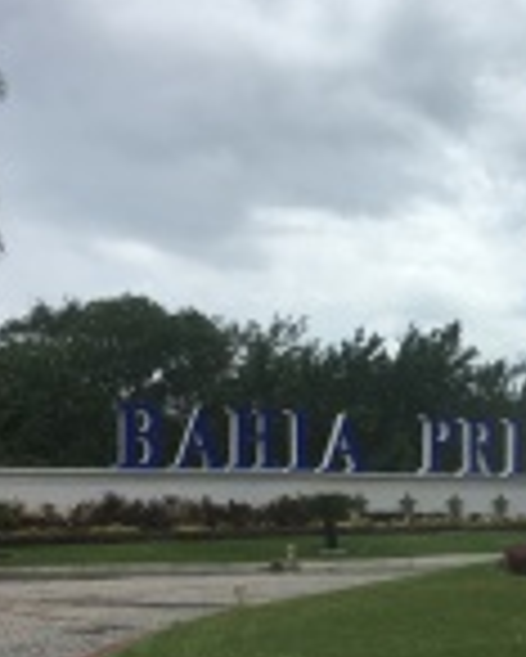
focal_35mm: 71
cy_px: 441
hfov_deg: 20.7
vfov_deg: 26.6
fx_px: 1380
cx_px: 553
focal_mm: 4.15
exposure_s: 1/1876
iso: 25
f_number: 2.2
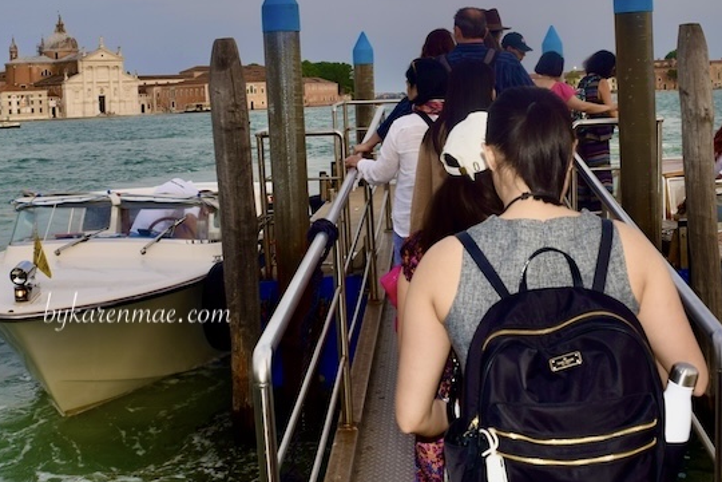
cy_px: 163
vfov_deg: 24.5
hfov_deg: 36.2
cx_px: 354
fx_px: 1103
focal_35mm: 55
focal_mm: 18
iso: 220
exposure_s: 1/125
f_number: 5.6
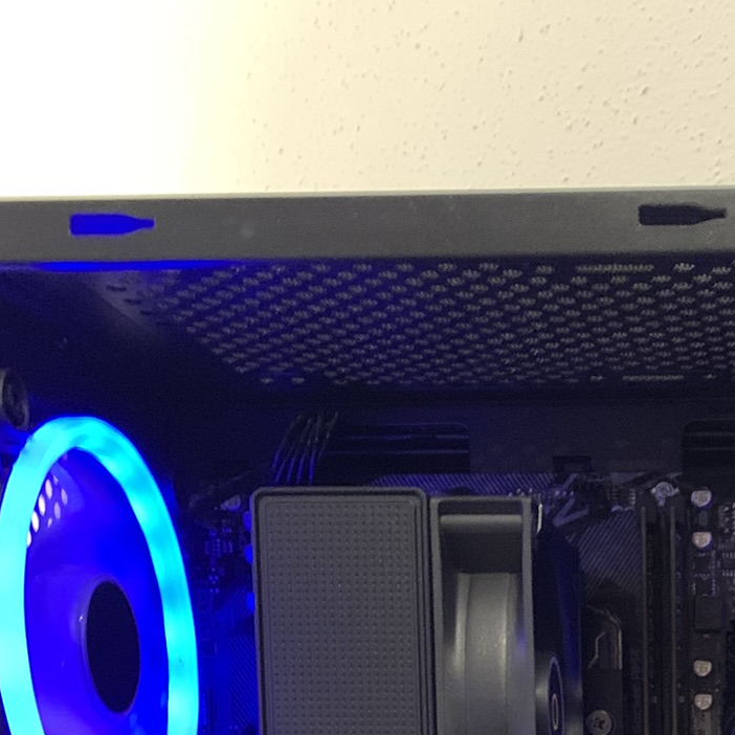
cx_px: 738
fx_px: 1609
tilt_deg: -6.4
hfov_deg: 24.5
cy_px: 1011
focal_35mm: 67
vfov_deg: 22.4
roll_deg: +0.4
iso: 800
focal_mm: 4.25
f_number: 1.8
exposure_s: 1/20
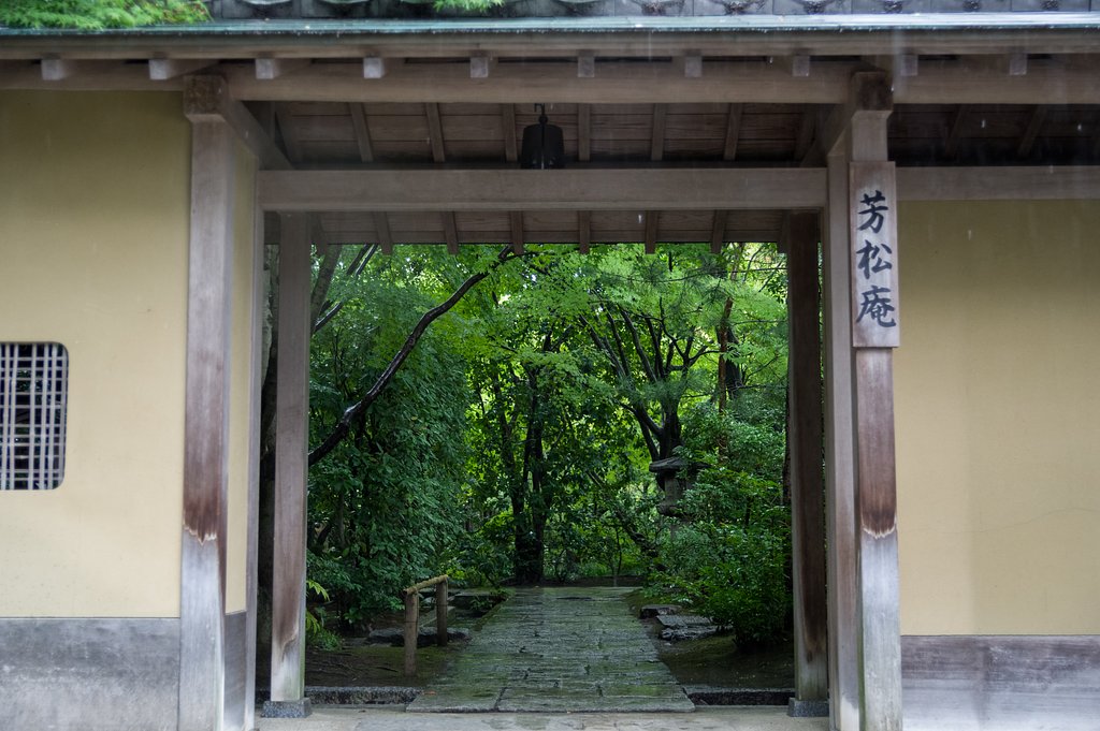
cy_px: 366
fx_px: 1420
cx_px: 550
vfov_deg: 28.9
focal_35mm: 46
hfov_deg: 42.4
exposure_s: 1/125
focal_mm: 31
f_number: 2.8
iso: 1600
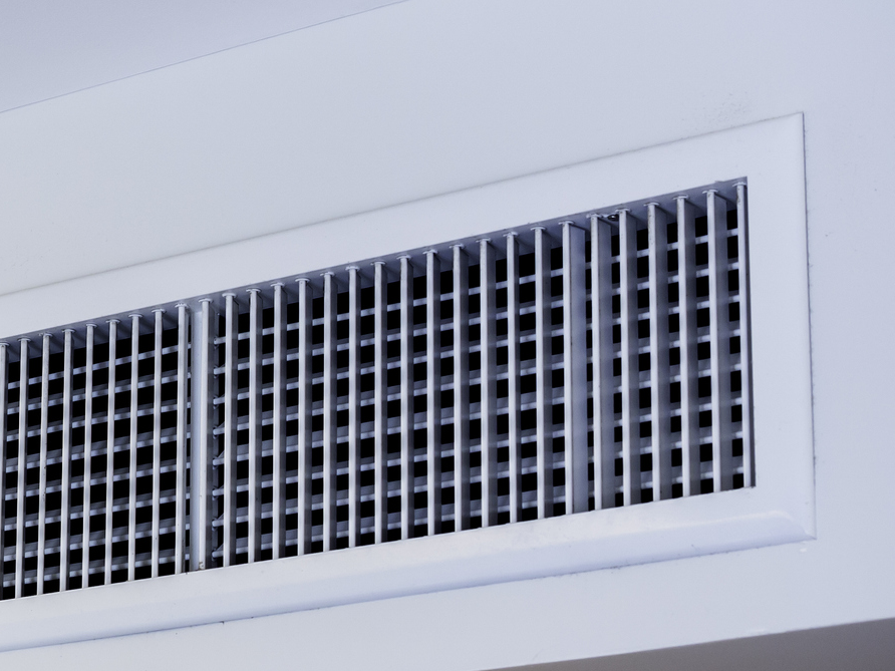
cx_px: -36
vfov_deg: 10.7
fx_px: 3594
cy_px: 390
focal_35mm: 139
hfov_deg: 13.9
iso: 200
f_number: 4
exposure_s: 1/30
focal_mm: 31
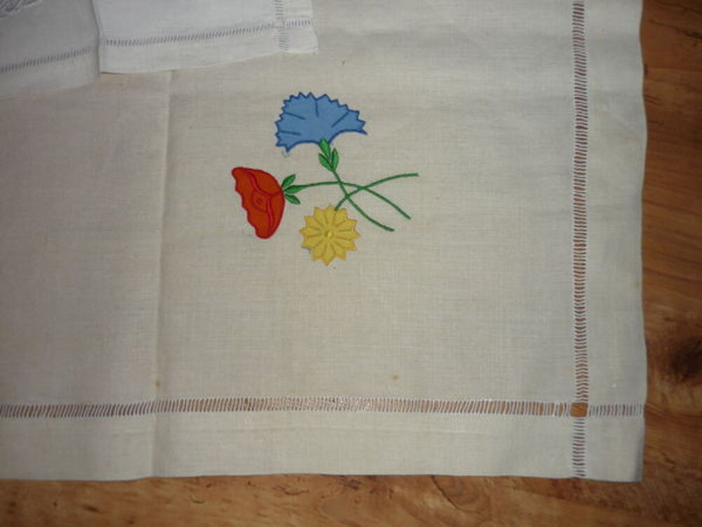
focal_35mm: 33
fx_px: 669
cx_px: 351
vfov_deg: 42.9
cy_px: 264
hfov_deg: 55.4
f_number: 2.8
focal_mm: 5.5
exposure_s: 1/30
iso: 100
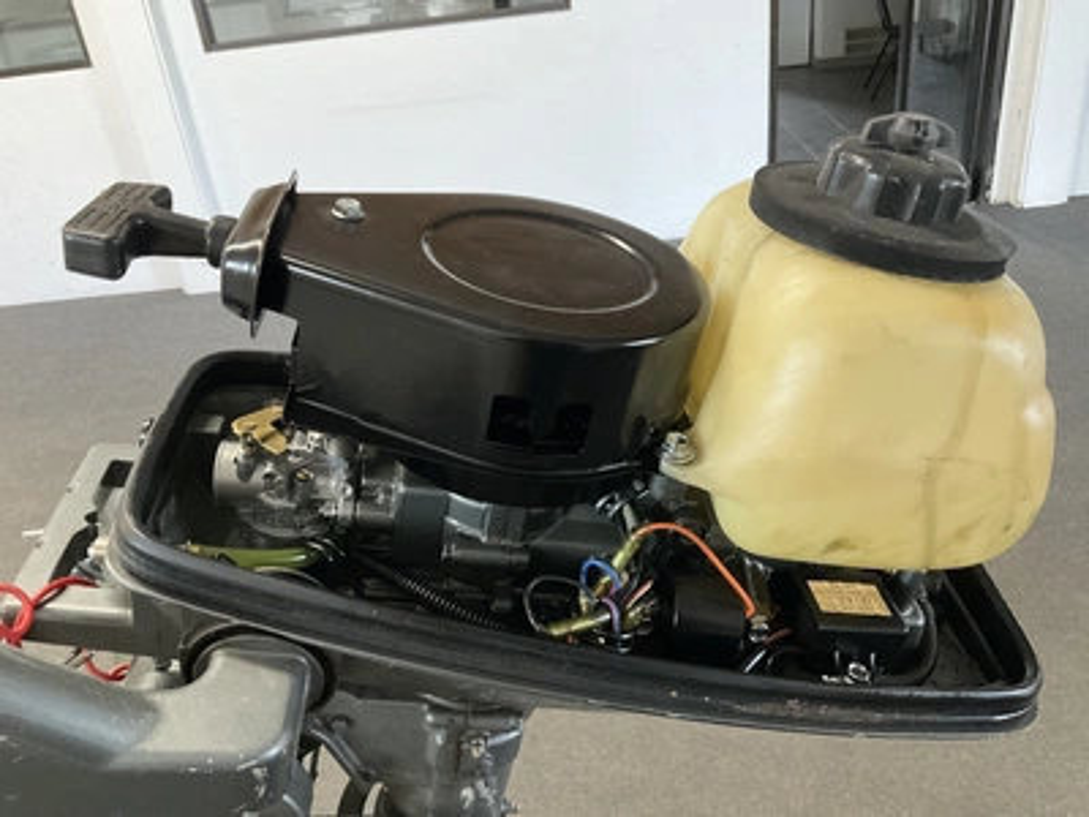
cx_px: 544
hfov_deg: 61.7
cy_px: 408
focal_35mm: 29
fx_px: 912
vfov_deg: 48.2
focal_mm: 3
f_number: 1.8
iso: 200
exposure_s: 1/60
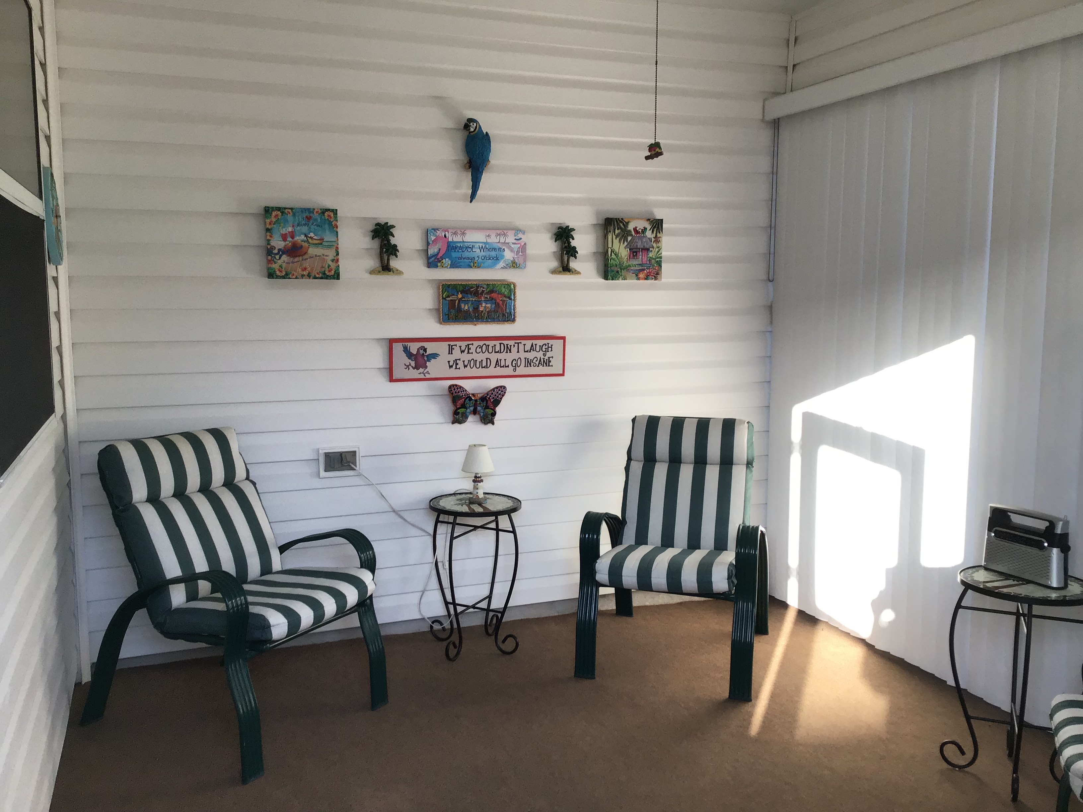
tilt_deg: -8.2
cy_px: 406
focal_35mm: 31
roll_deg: -0.9
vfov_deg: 45.4
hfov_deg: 58.4
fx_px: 970
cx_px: 542
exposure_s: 1/120
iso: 40
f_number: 2.4
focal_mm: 3.3
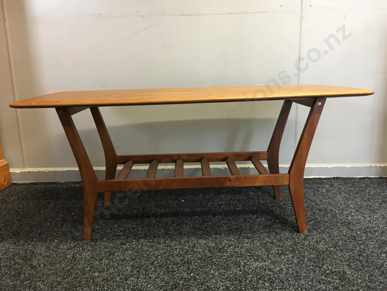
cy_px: 146
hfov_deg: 61.7
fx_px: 324
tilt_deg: -10.4
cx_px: 194
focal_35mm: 29
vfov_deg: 48.2
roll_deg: +0.6
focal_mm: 4.15
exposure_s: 1/17
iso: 80
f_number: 2.2
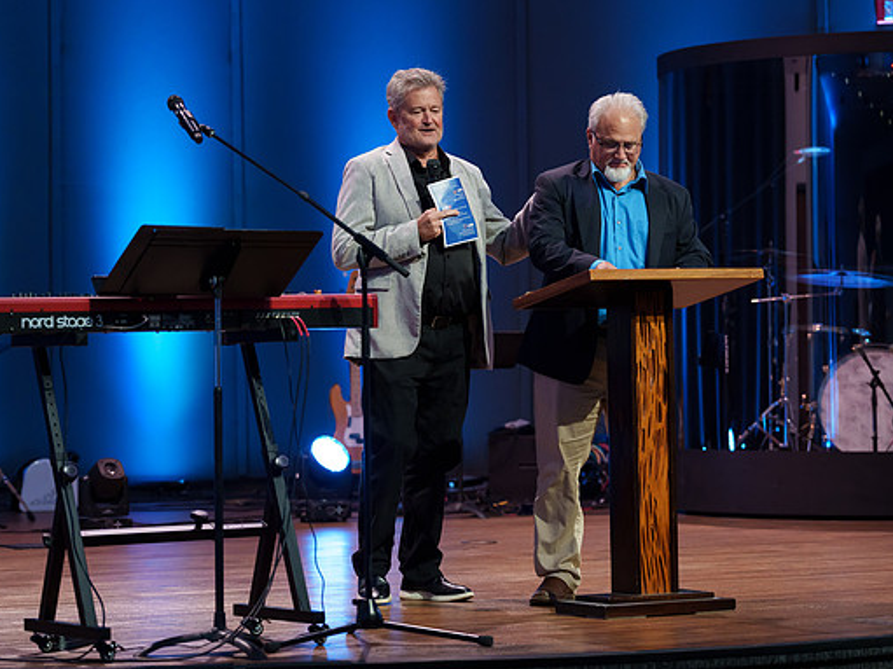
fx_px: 3043
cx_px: 446
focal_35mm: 118
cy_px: 332
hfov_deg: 16.7
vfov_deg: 12.6
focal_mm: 104
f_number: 3.5
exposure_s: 1/200
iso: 1600
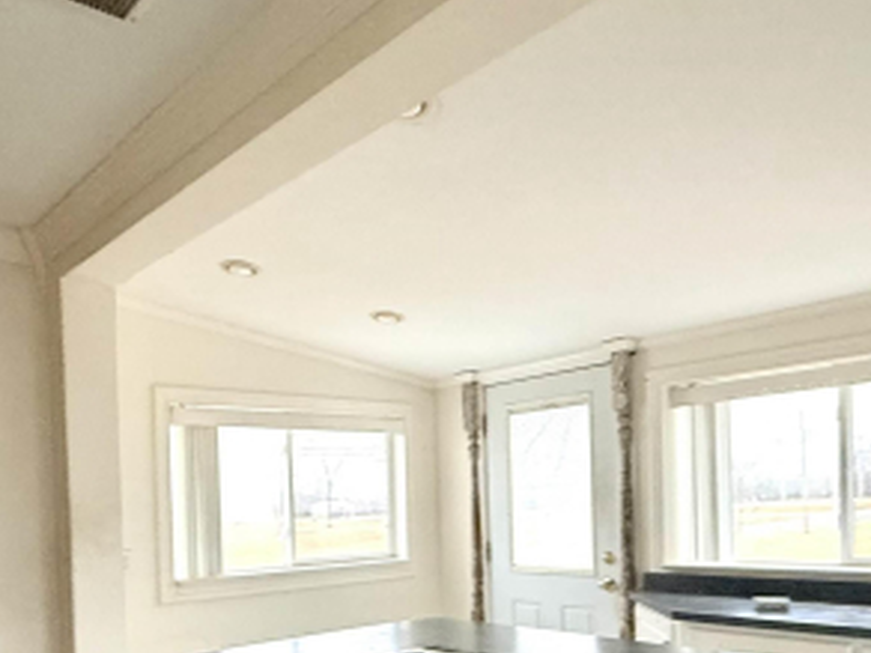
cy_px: 522
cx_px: 422
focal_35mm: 32
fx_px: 805
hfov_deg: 56.8
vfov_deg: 42.2
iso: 500
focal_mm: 2.22
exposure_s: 1/48
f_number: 2.2
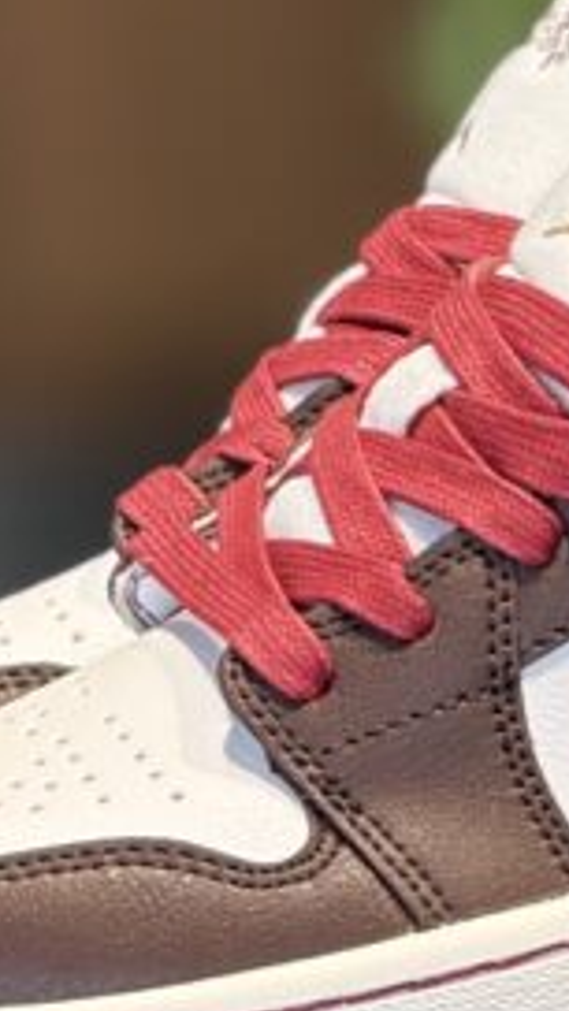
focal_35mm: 492
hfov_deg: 2.5
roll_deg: -0.4
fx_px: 13197
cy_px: 506
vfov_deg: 4.4
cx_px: 580
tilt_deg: -14.9
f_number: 2.8
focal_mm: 15.66
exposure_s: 1/100
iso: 80
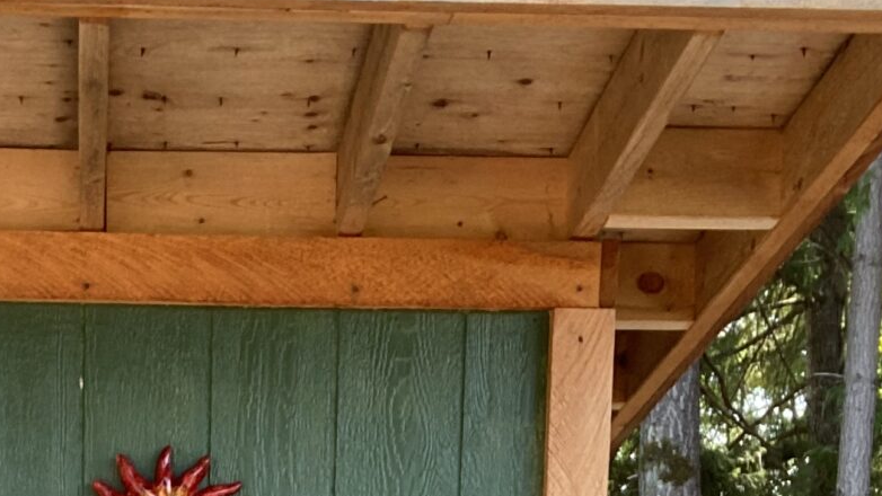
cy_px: 1006
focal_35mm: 78
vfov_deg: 13.3
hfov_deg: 26.5
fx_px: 1824
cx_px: 130
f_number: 2.2
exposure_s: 1/122
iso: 64
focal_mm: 2.71
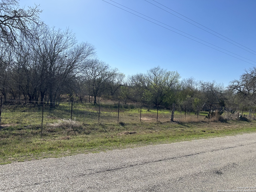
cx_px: 128
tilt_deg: -1.4
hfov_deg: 67.3
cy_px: 96
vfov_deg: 53.1
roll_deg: -2.8
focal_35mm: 26
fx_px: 192
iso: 50
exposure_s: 1/5882
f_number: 1.5
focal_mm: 5.7
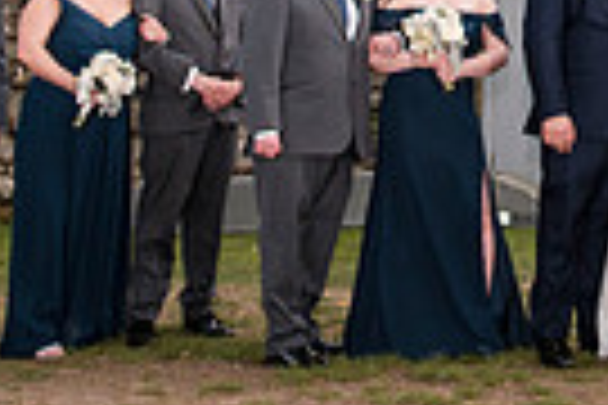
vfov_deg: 13.5
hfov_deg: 21.8
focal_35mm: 90
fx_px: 1520
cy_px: -349
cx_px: 607
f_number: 2.8
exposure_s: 1/3200
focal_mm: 20
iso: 800
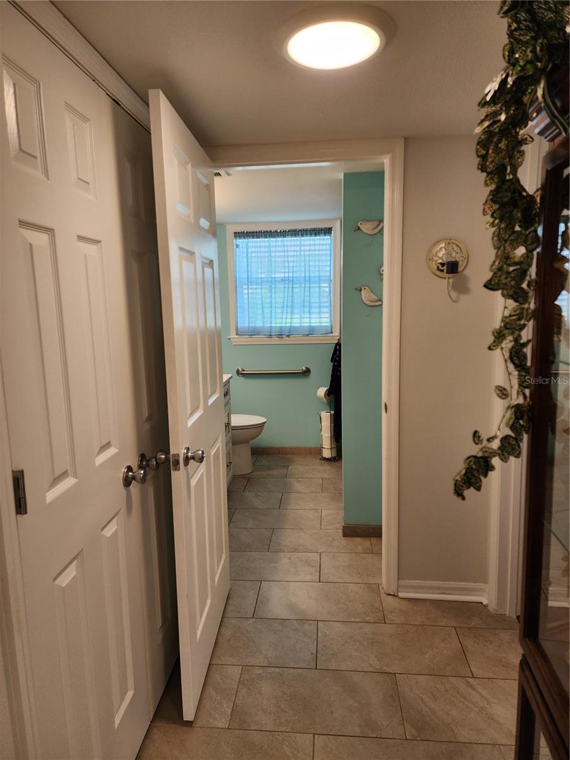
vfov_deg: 73.9
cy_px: 380
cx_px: 285
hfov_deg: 58.9
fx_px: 505
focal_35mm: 23
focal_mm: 6.4
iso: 80
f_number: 1.8
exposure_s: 1/120
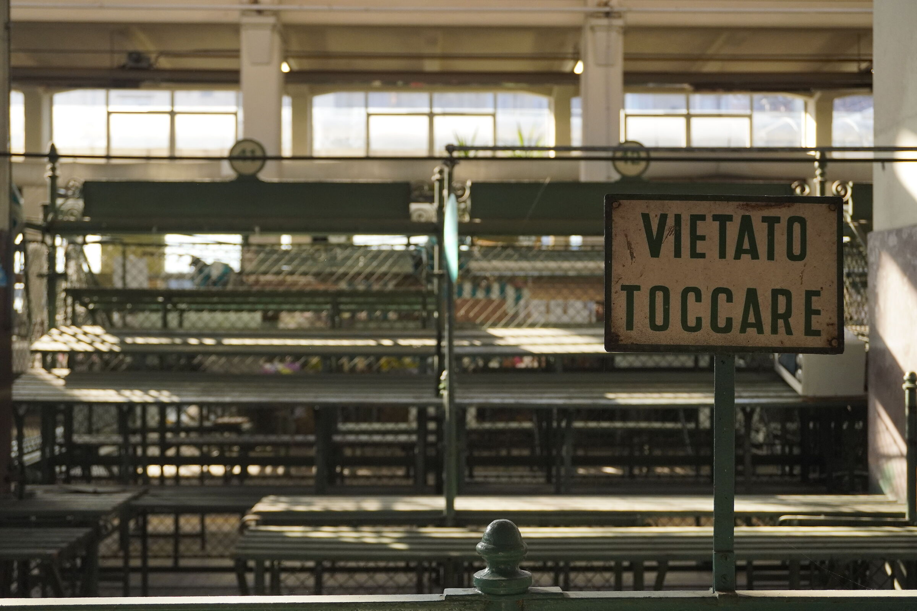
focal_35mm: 51
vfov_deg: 26.5
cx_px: 458
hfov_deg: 38.9
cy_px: 306
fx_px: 1299
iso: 1000
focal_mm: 34
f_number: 5.6
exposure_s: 1/320
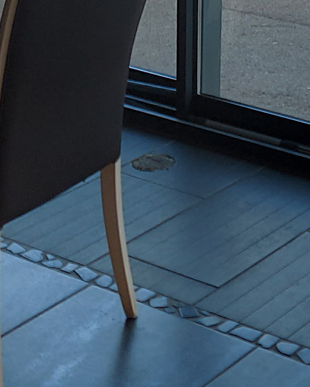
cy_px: -245
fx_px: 1296
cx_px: 454
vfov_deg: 15.3
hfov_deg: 13.0
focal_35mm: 113
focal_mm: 5.23
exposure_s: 1/241
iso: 32
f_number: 1.8
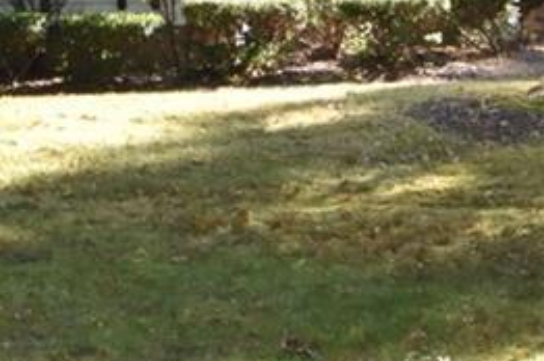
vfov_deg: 9.9
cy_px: -328
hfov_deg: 15.9
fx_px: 1947
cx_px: 162
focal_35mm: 129
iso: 400
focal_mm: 22
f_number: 7.1
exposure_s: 1/200
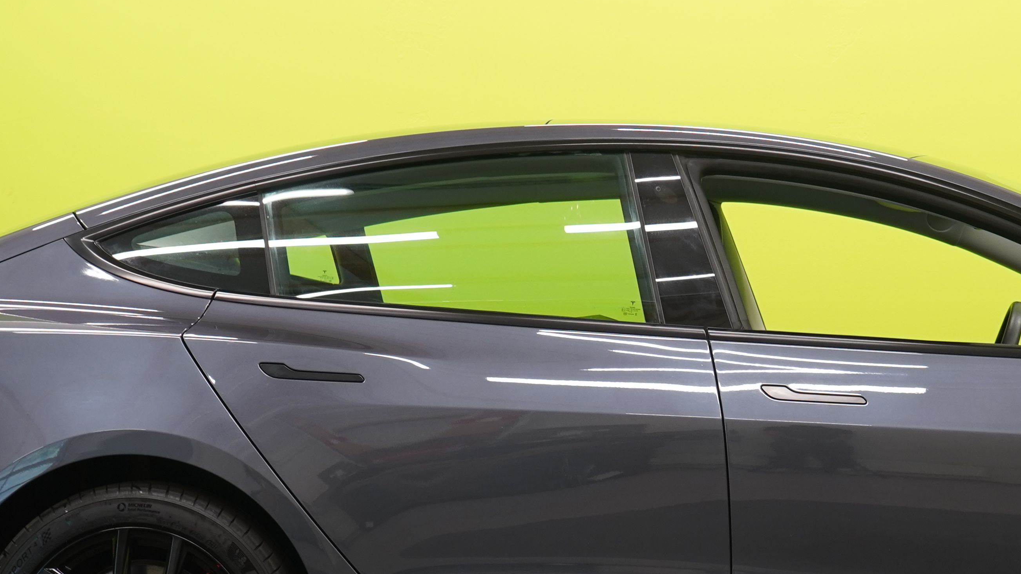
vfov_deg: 10.4
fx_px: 3140
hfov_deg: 18.3
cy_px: 465
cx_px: 813
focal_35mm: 116
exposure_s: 1/25
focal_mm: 48
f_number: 5
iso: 400
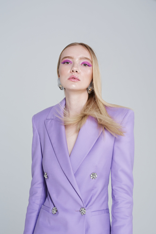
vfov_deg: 23.9
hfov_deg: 16.1
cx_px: 78
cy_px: 117
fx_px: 552
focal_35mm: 85
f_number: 5.6
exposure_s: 1/200
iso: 160
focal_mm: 85
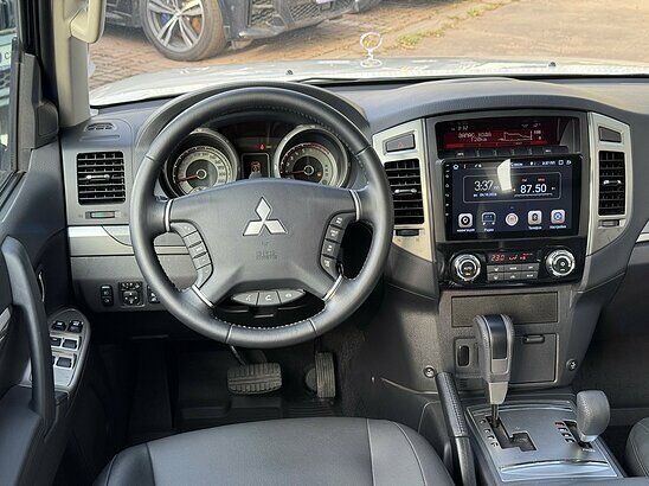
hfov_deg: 39.7
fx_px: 899
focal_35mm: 48
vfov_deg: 30.2
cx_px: 324
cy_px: 243
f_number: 1.78
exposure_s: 1/60
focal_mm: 6.76
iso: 125
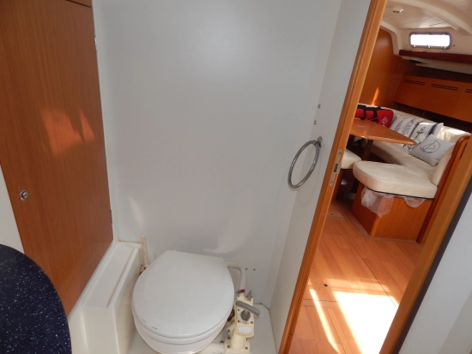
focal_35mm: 23
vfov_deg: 58.9
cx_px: 236
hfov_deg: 73.9
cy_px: 177
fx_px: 314
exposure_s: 1/125
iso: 125
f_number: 3
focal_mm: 4
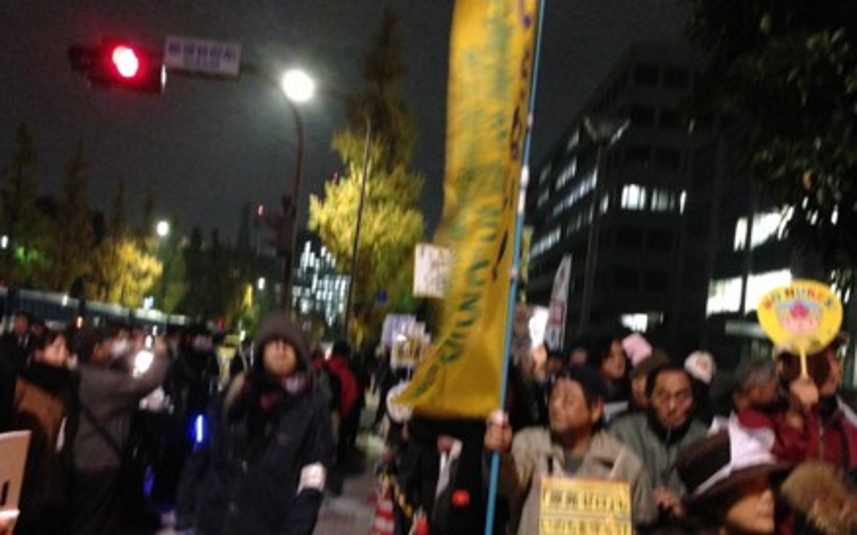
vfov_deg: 35.3
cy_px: 296
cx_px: 424
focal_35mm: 36
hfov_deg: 54.0
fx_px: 841
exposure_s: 1/20
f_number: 2.4
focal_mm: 4.13
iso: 1000
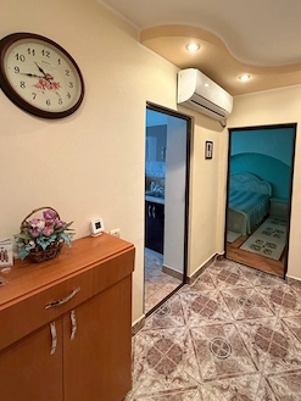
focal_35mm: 17
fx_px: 197
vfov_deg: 90.5
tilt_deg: -3.7
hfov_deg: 74.0
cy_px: 173
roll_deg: -1.9
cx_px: 179
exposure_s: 1/50
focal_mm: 2.22
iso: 400
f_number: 2.2
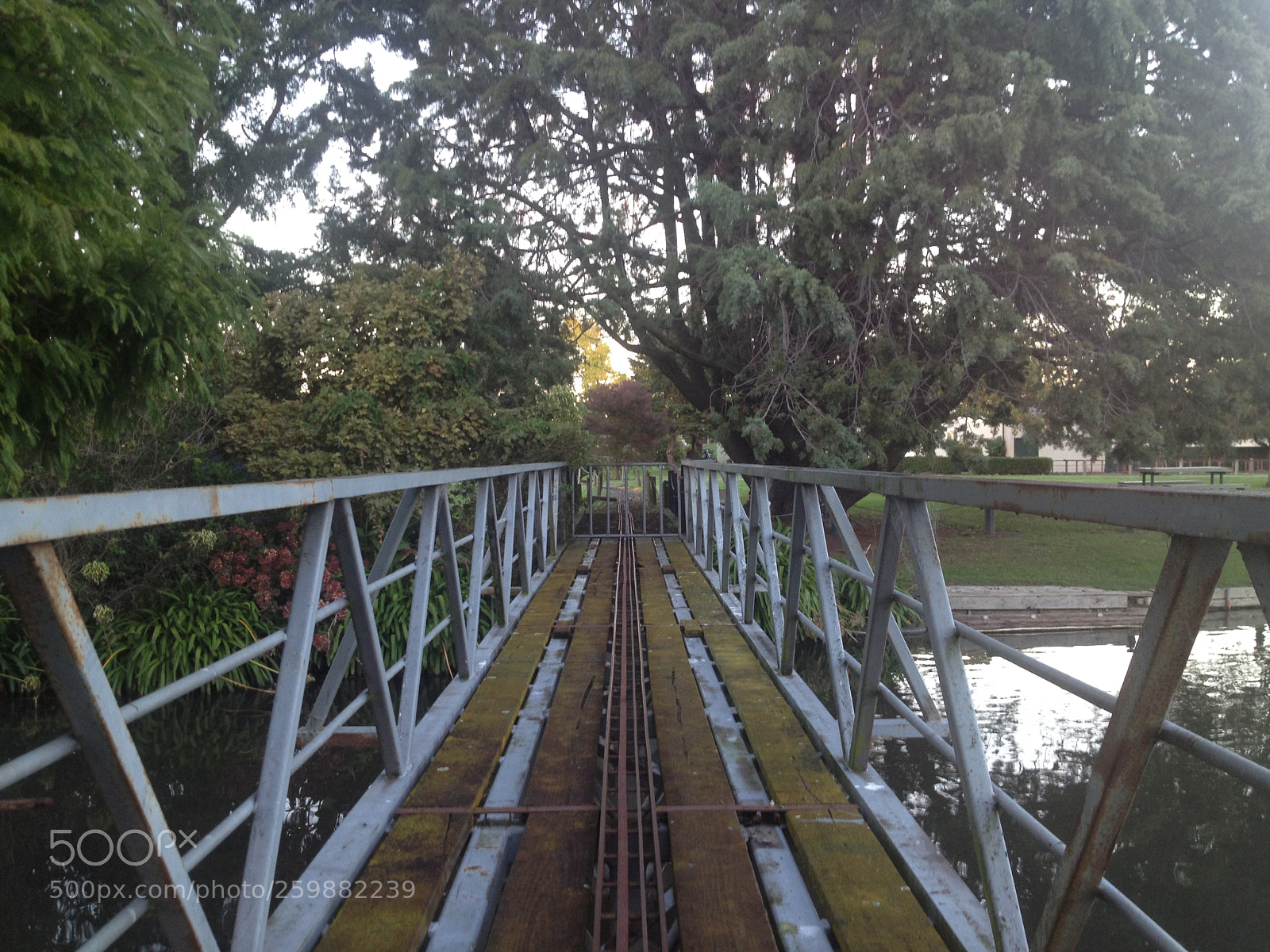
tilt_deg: -3.4
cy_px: 476
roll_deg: +0.3
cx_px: 635
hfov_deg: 52.6
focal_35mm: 35
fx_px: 1284
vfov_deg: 40.7
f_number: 2.4
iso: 50
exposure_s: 1/24
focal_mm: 4.28
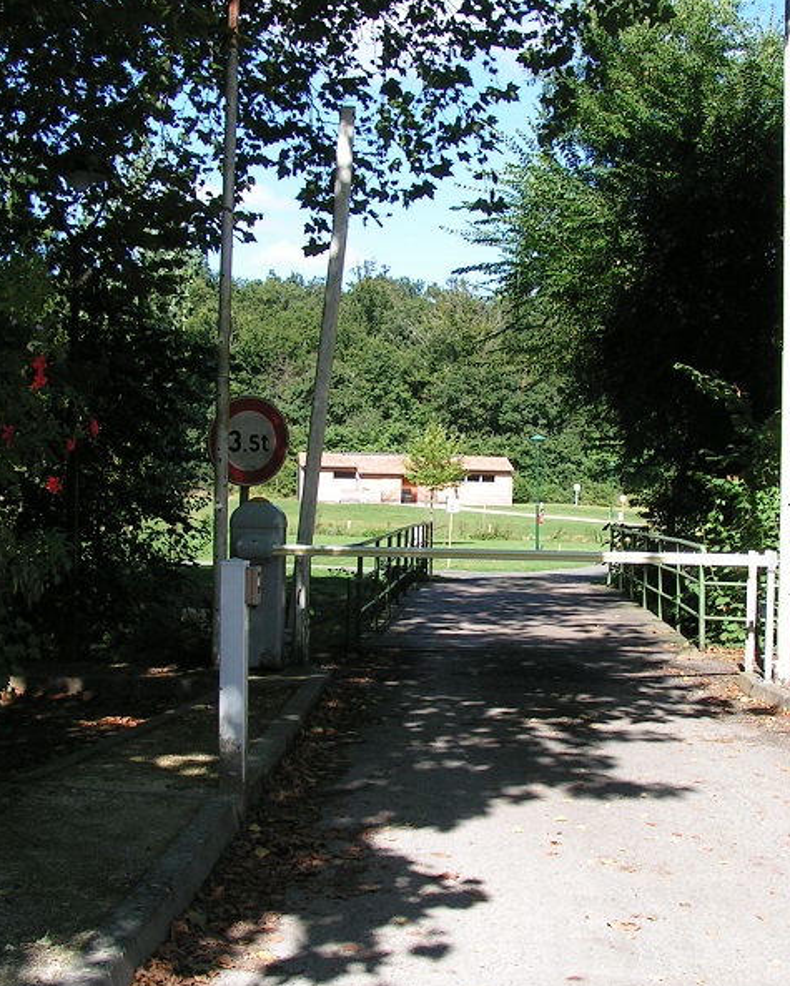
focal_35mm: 50
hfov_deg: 30.2
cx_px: 471
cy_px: 494
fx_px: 1460
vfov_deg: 37.3
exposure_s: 1/200
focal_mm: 5.8
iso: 50
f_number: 5.6
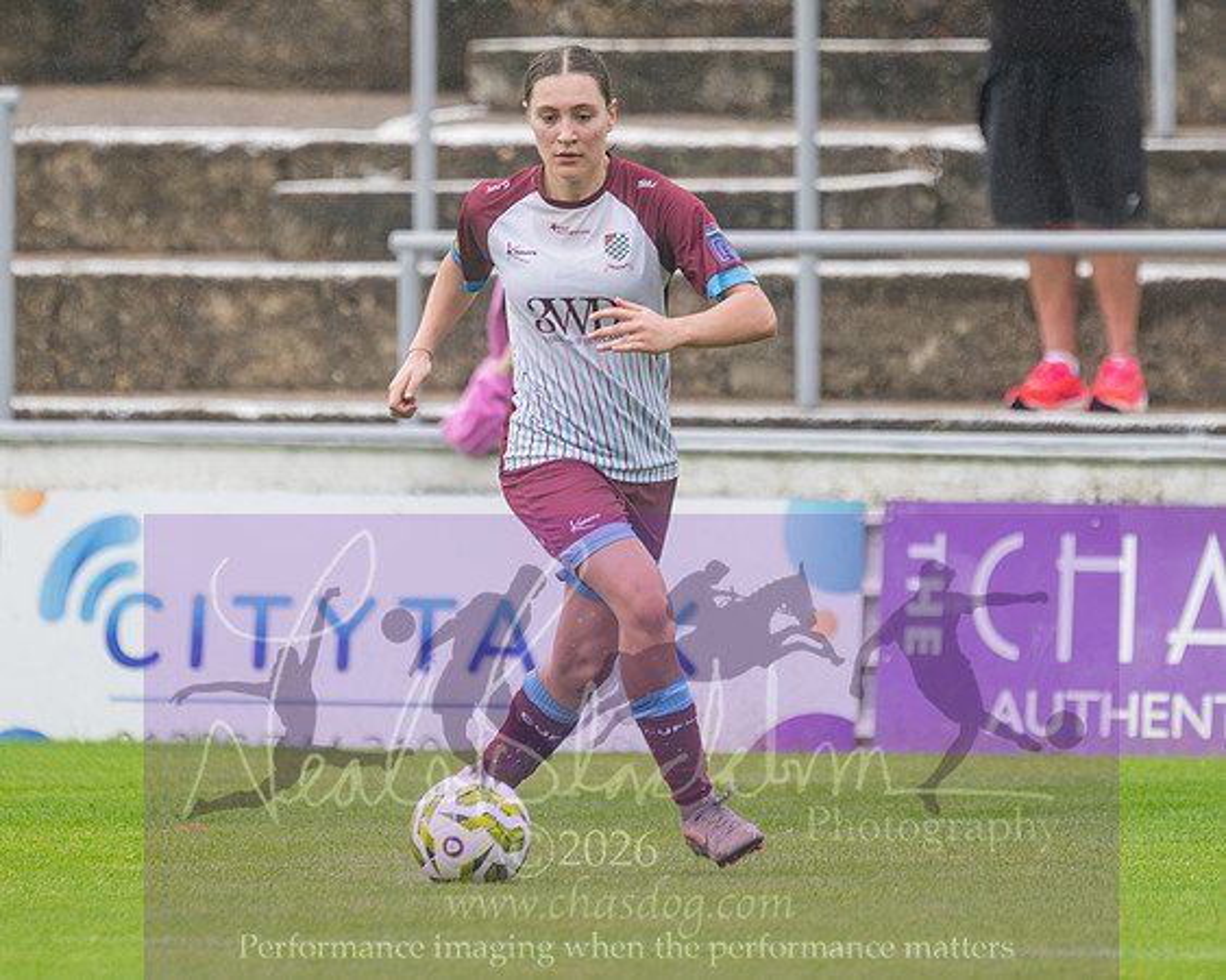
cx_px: 570
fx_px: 27301
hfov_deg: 2.6
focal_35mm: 753
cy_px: 419
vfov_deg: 2.1
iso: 320
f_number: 2.8
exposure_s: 1/1600
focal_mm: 300
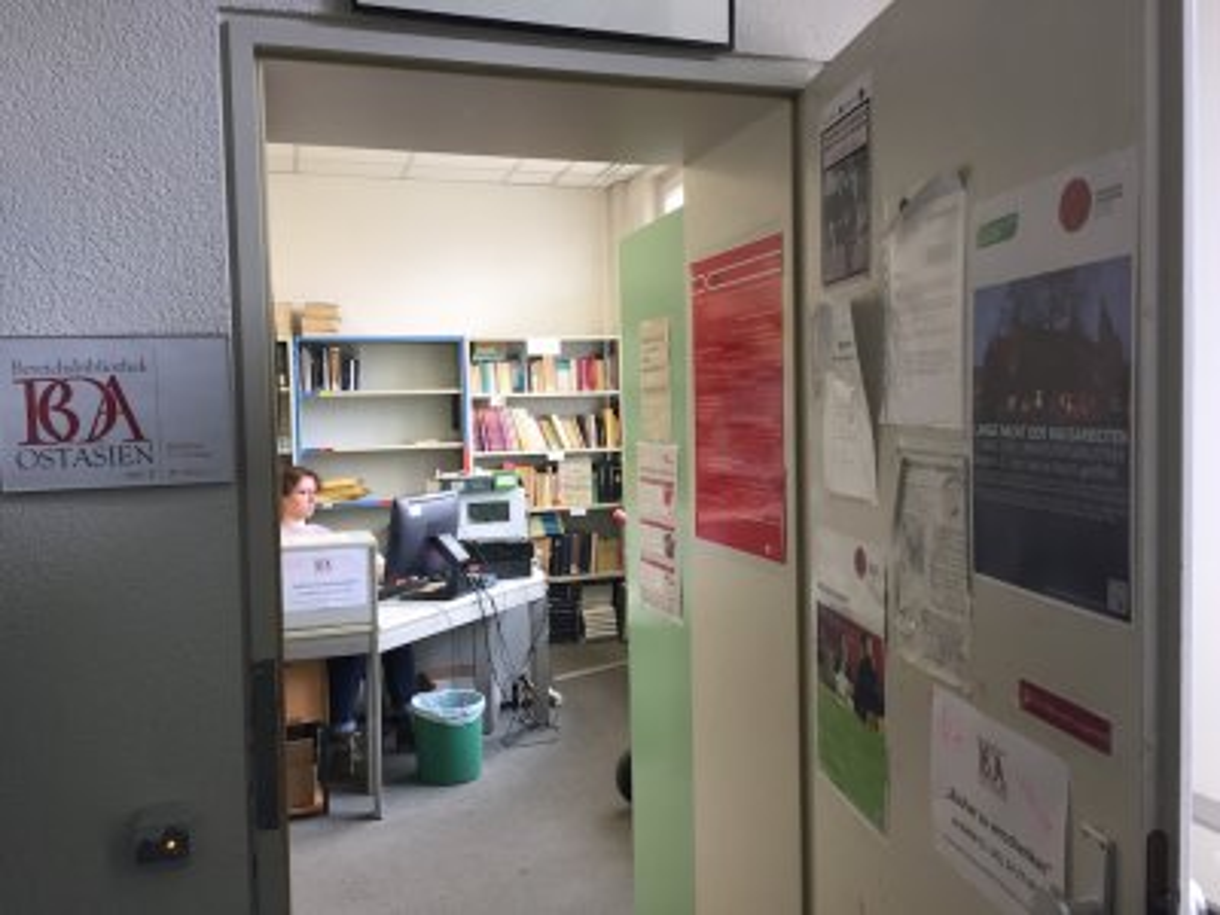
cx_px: 610
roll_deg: +1.3
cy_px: 458
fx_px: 1022
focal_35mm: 29
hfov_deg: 61.7
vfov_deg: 48.2
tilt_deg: -3.7
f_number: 2.2
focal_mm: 4.15
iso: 40
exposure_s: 1/33
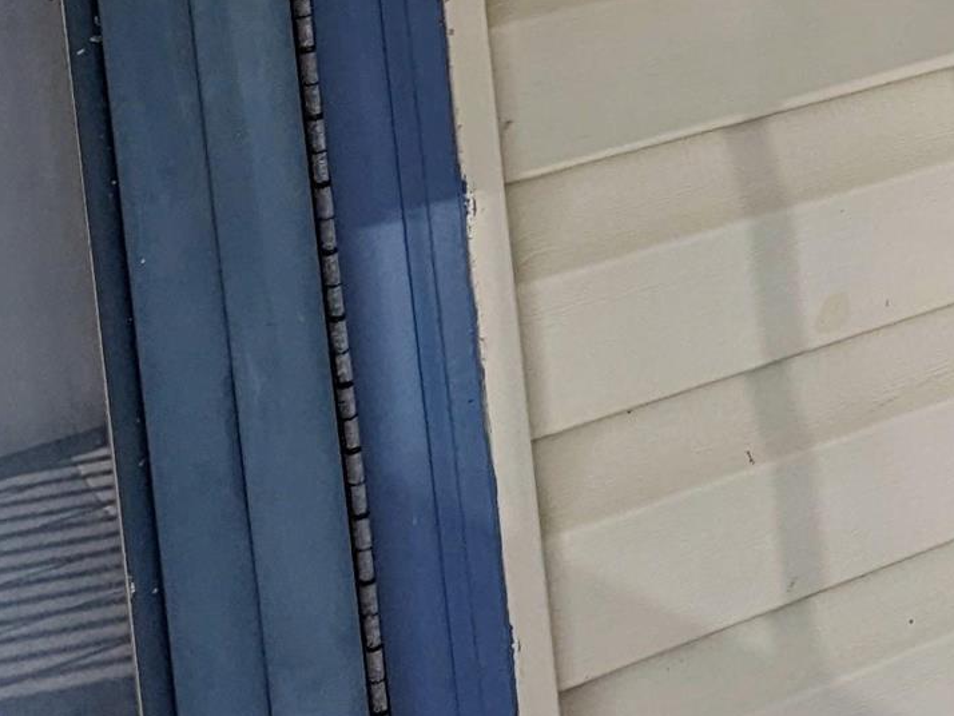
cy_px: -604
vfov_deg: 12.9
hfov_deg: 14.9
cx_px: 1998
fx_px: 2840
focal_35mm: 103
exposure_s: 1/358
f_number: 1.85
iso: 32
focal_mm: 6.81
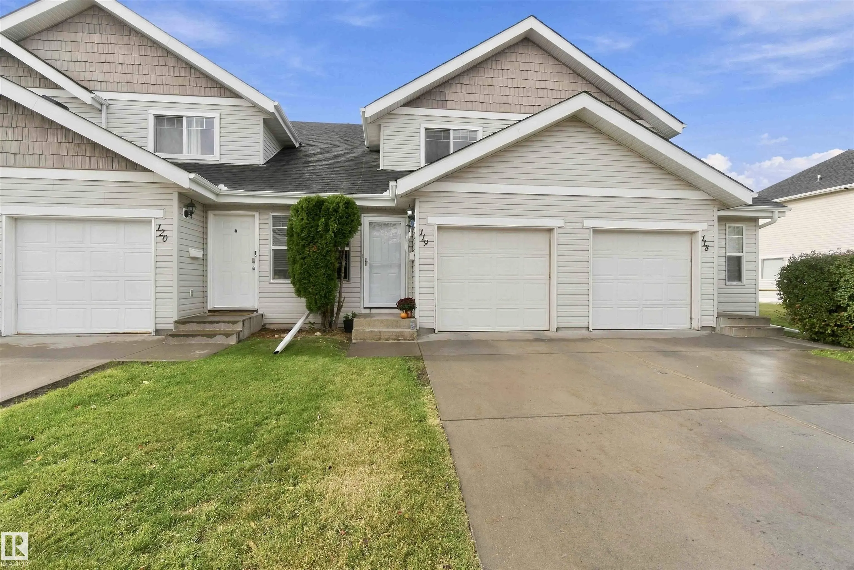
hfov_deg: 100.4
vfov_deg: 77.3
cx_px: 427
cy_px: 285
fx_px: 356
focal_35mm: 15
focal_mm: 10
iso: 100
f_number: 8
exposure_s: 1/125
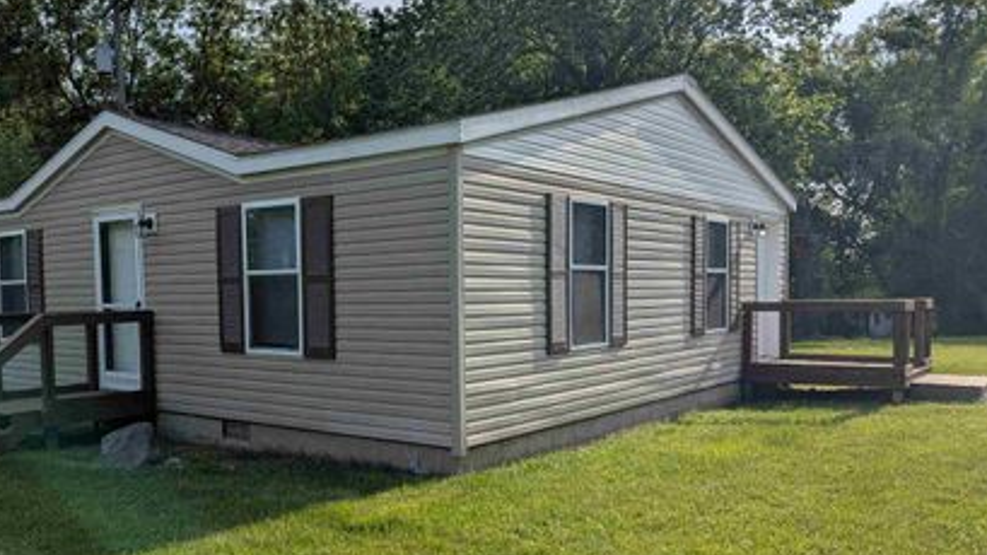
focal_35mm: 32
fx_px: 837
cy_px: 326
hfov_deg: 60.5
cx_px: 393
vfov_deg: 36.6
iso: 39
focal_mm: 6.81
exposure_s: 1/2976
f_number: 1.85
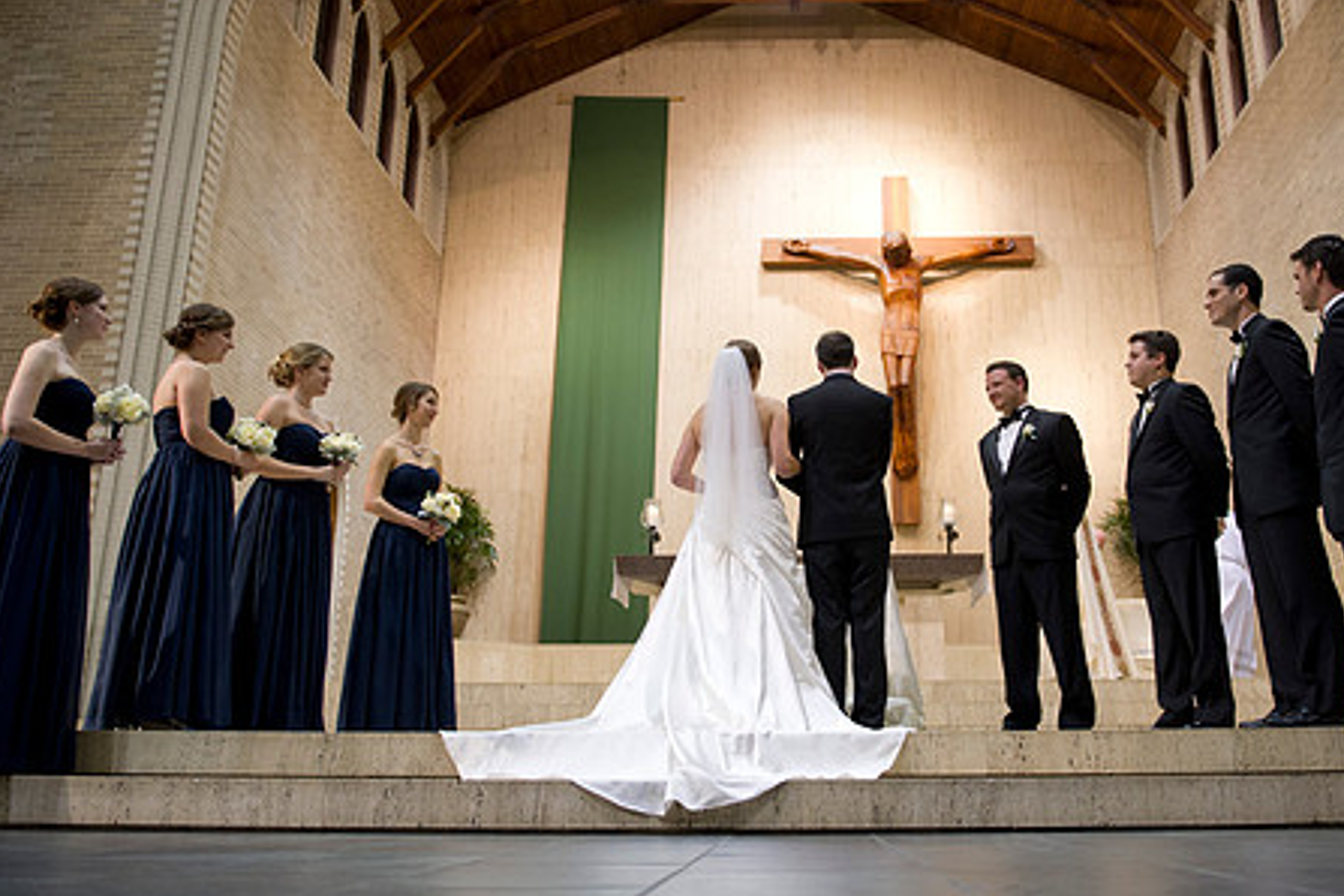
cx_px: 785
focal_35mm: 35
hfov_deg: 54.2
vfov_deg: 37.8
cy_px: 376
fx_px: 1307
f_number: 2.8
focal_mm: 27
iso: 1250
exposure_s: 1/80
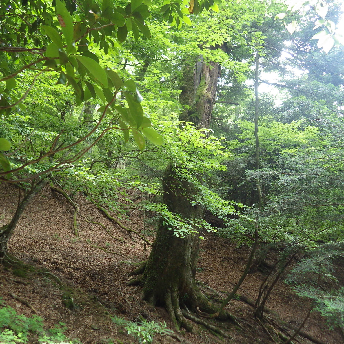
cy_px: 173
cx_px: 170
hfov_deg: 54.0
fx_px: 337
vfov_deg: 54.0
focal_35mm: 30
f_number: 2
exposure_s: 1/45
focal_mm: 4.5
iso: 160
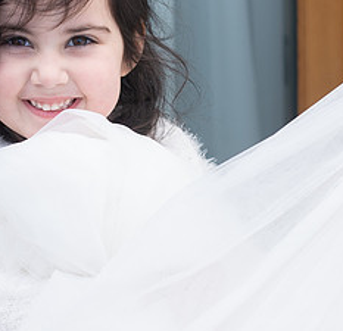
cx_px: 99
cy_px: 122
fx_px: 1851
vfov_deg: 10.2
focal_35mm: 168
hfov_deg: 10.6
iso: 100
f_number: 3.2
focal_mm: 35
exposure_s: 1/250
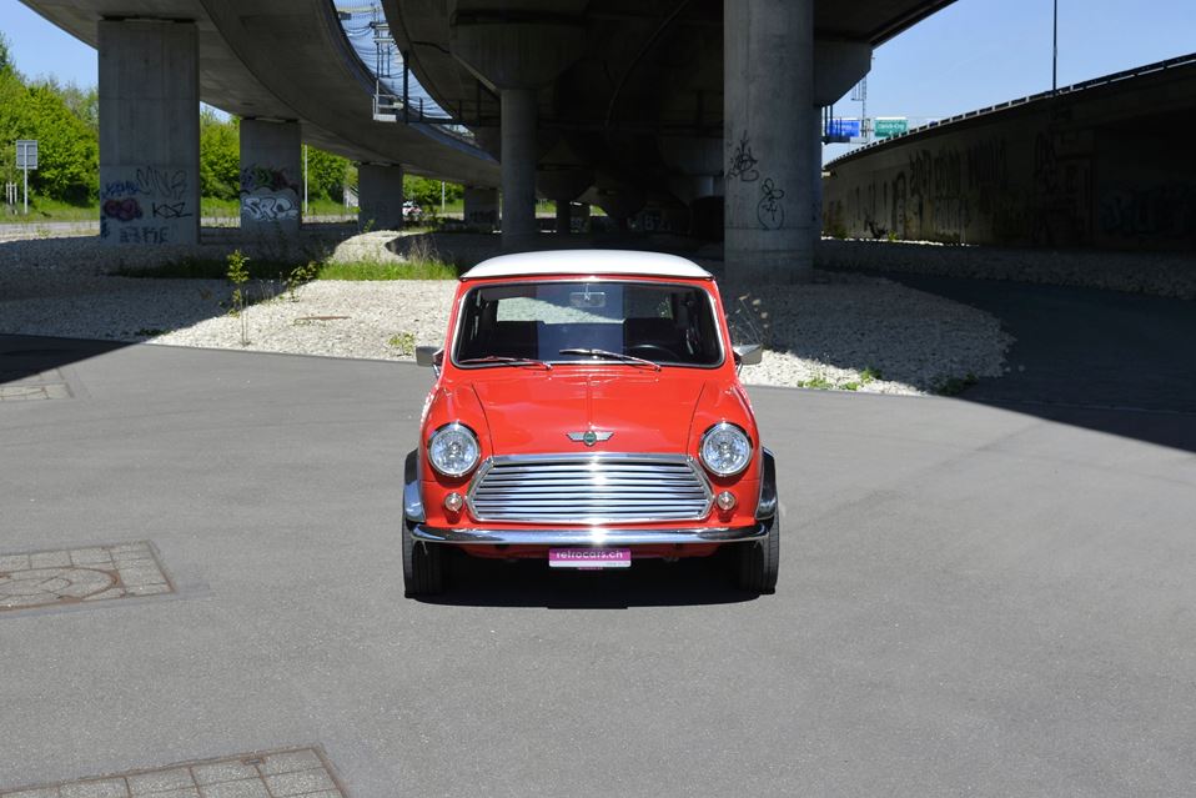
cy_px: 399
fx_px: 1063
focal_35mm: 32
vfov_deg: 41.1
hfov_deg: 58.7
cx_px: 598
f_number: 9
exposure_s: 1/320
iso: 100
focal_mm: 32
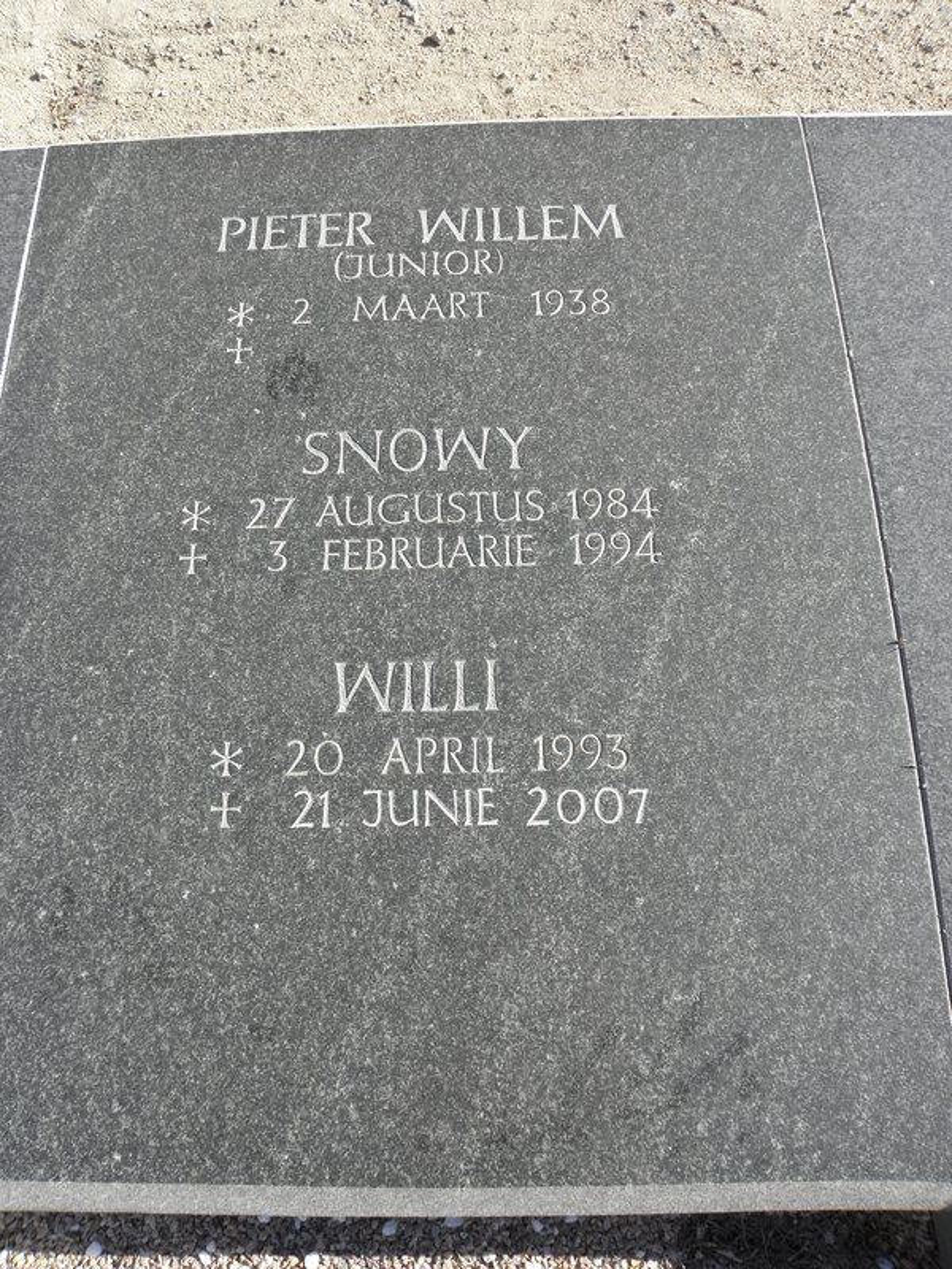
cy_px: 634
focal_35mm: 27
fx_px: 990
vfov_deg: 65.3
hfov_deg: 51.4
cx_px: 476
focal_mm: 4.83
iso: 64
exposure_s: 1/125
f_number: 5.6
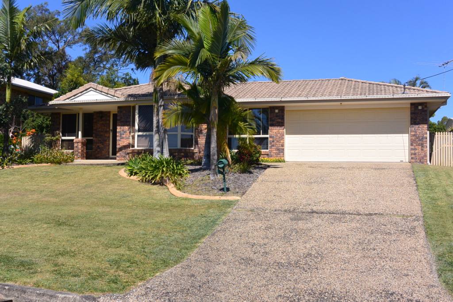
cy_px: 151
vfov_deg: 34.2
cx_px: 226
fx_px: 491
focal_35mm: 39
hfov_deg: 49.5
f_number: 5
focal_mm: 14.5
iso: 160
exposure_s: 1/1250
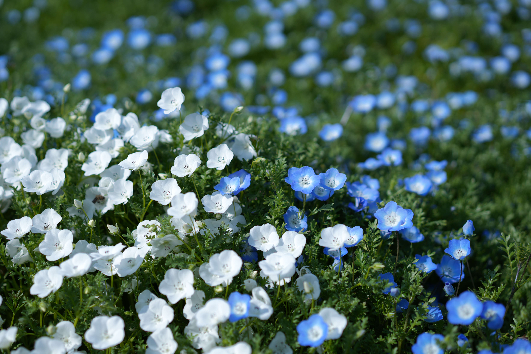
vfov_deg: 21.2
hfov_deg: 31.4
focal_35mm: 64
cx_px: 228
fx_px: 944
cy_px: 169
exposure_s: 1/2500
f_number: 2.5
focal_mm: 55
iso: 100
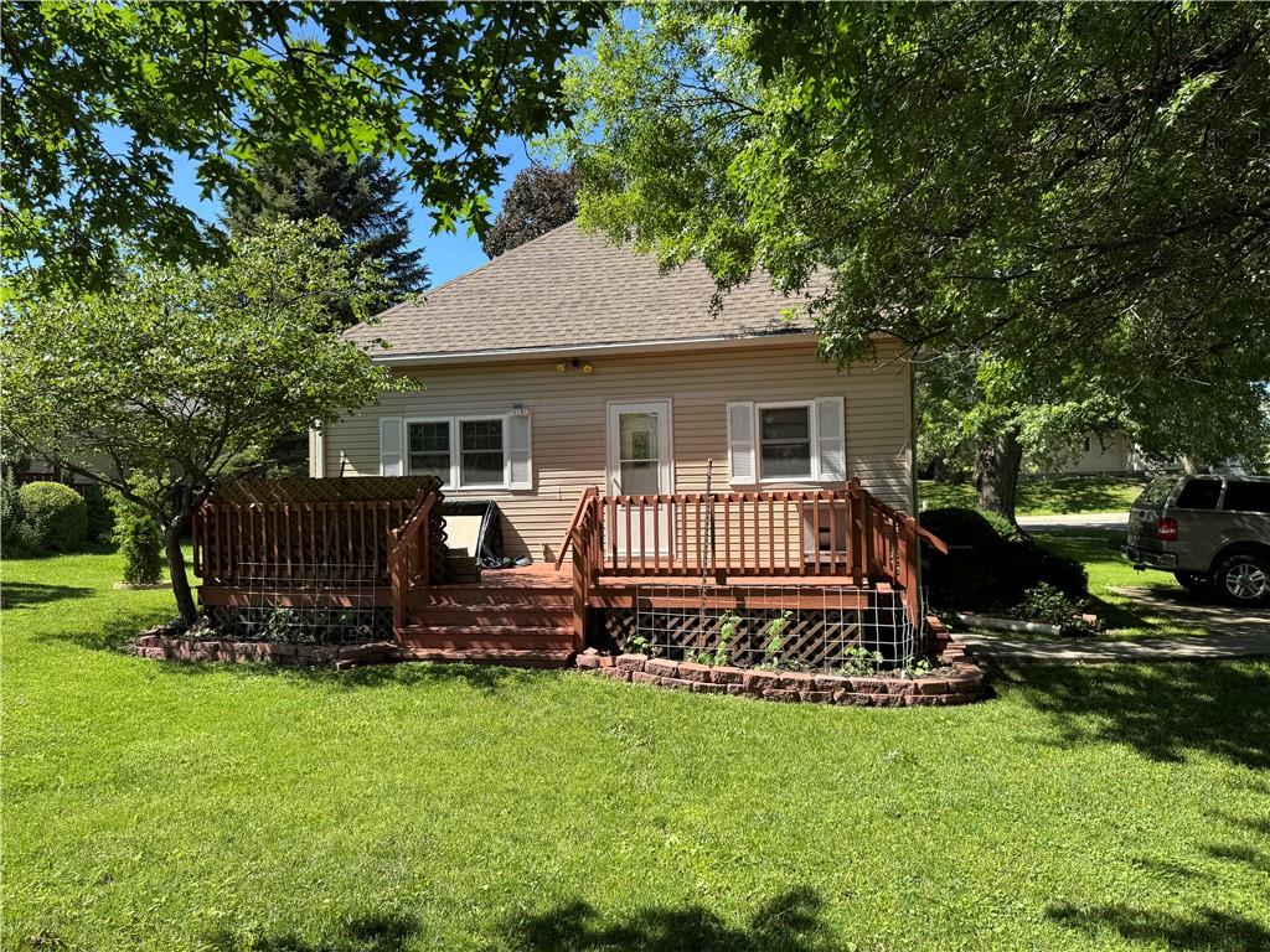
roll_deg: +1.4
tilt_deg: +0.2
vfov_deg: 56.8
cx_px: 635
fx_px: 881
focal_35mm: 24
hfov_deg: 71.6
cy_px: 476
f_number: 1.78
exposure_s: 1/1560
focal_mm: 6.76
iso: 80
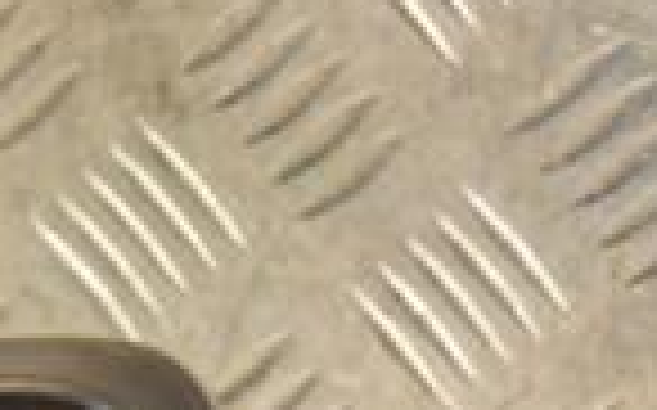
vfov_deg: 3.3
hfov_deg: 5.4
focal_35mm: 390
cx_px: 234
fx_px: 6978
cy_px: 802
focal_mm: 62
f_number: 5.3
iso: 800
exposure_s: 1/125
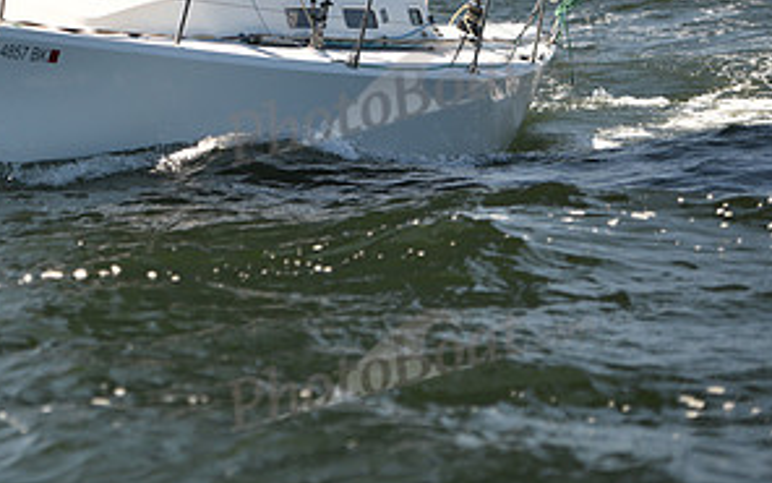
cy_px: -1
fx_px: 4418
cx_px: 94
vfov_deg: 6.2
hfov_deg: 9.9
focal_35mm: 210
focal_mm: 105
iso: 250
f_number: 2.8
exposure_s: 1/1600
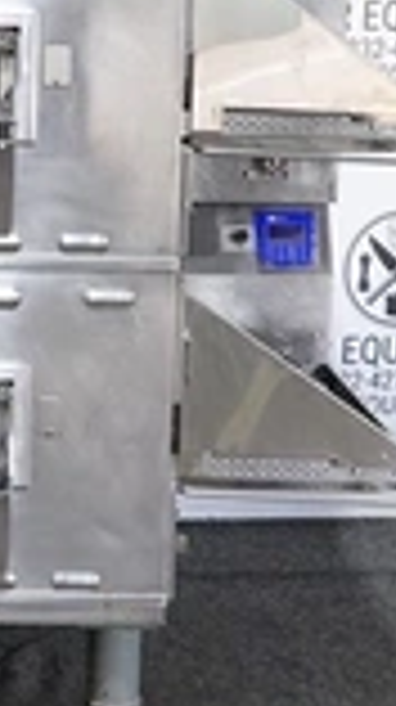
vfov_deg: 22.2
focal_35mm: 96
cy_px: 333
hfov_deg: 12.2
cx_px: -104
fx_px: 1797
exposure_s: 1/40
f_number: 3.5
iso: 500
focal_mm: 13.29
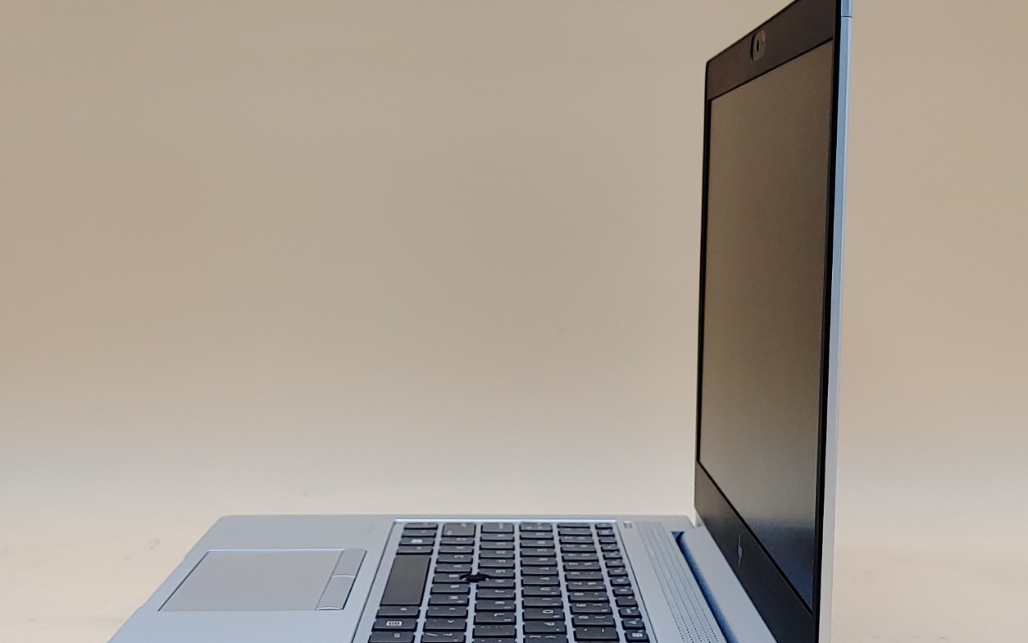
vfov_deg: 23.1
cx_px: 486
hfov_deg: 36.3
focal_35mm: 56
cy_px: 370
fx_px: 1569
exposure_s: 1/163
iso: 50
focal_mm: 4.36
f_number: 1.8
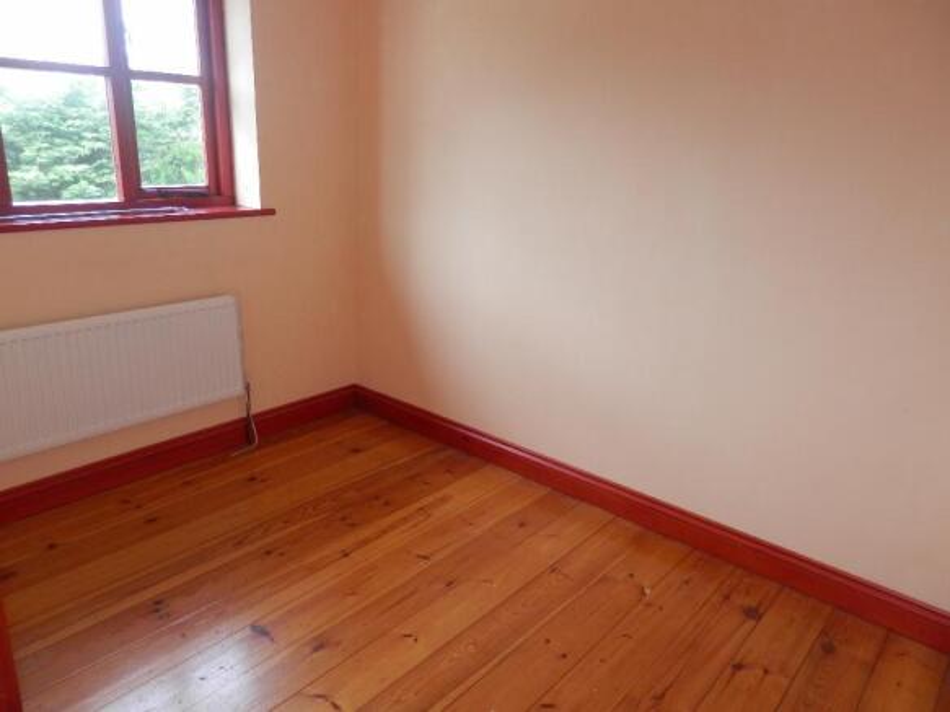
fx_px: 686
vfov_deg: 54.9
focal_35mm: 25
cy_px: 356
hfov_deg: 69.4
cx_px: 475
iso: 100
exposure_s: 1/30
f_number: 3
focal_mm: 4.5
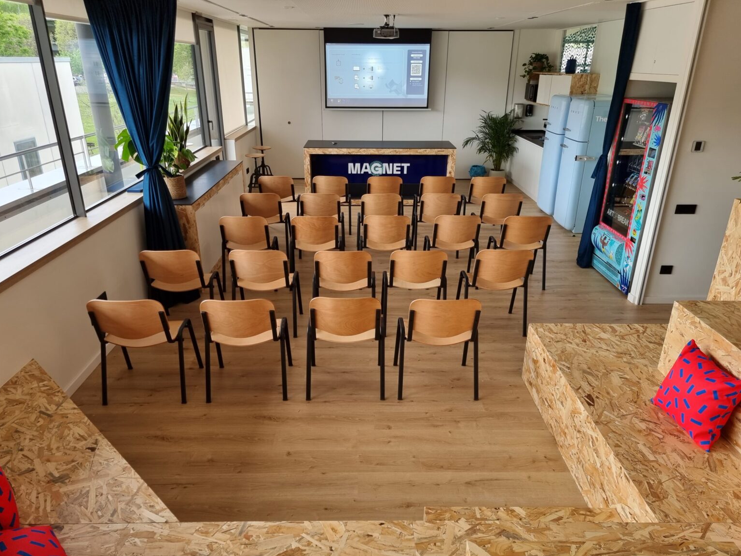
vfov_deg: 54.9
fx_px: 535
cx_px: 363
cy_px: 289
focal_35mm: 25
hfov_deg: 69.4
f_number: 1.8
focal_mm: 6.7
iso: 50
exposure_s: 1/120
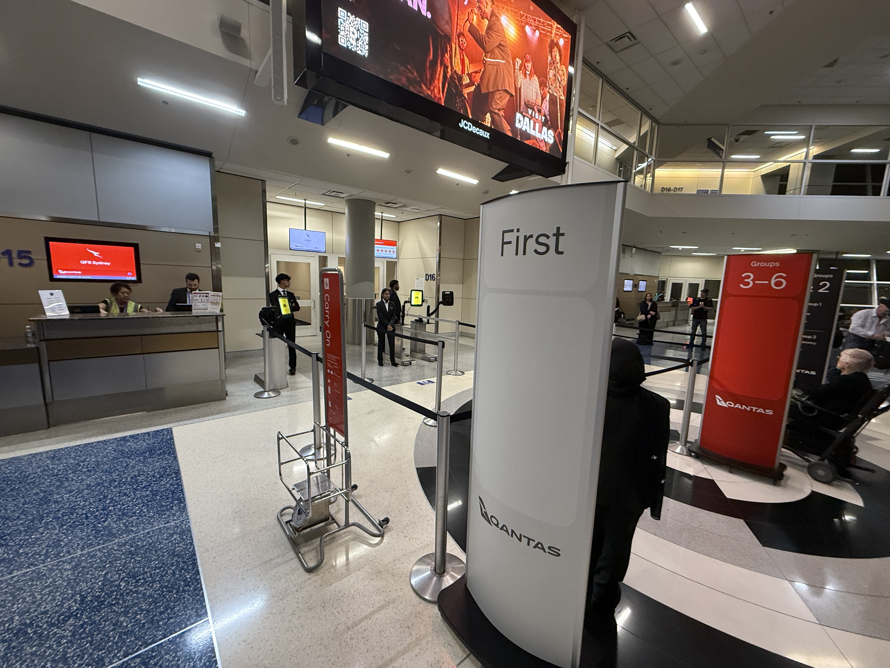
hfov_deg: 102.1
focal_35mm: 14
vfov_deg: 85.7
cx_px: 445
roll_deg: -2.1
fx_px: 360
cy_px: 334
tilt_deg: -9.0
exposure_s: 1/55
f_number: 2.2
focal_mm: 2.22
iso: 320
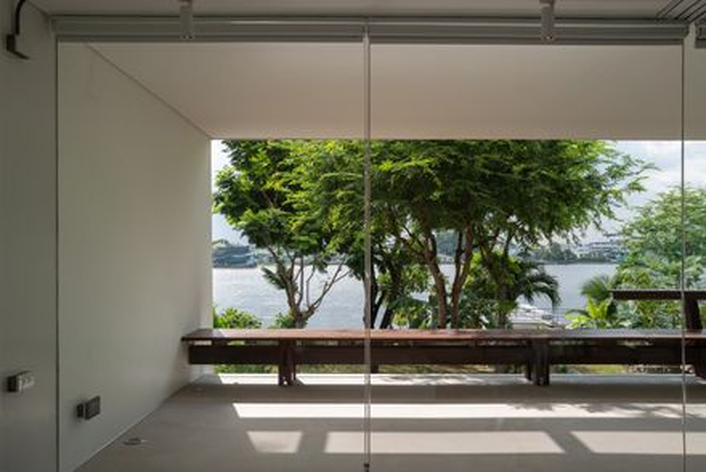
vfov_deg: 46.5
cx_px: 353
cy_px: 236
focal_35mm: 28
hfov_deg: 65.4
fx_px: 549
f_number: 10
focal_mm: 28
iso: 200
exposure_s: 1/125
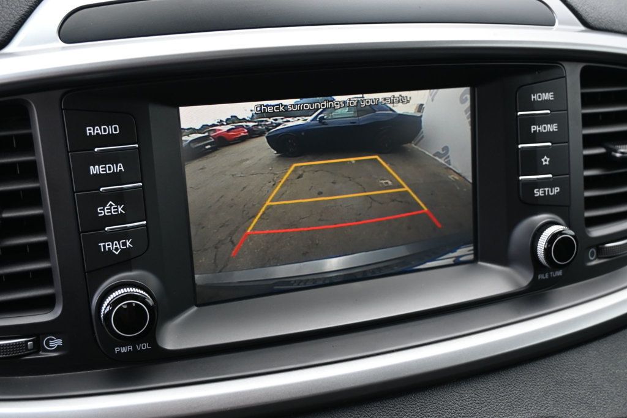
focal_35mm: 39
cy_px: 209
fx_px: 679
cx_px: 314
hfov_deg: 49.6
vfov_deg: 34.2
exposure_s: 1/160
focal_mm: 26
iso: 400
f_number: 4.5
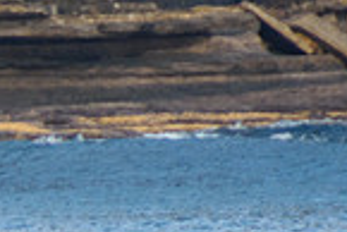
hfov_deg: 0.9
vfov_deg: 0.6
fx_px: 23079
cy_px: 286
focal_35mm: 2392
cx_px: -270
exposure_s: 1/1000
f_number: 5.6
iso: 450
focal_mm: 400
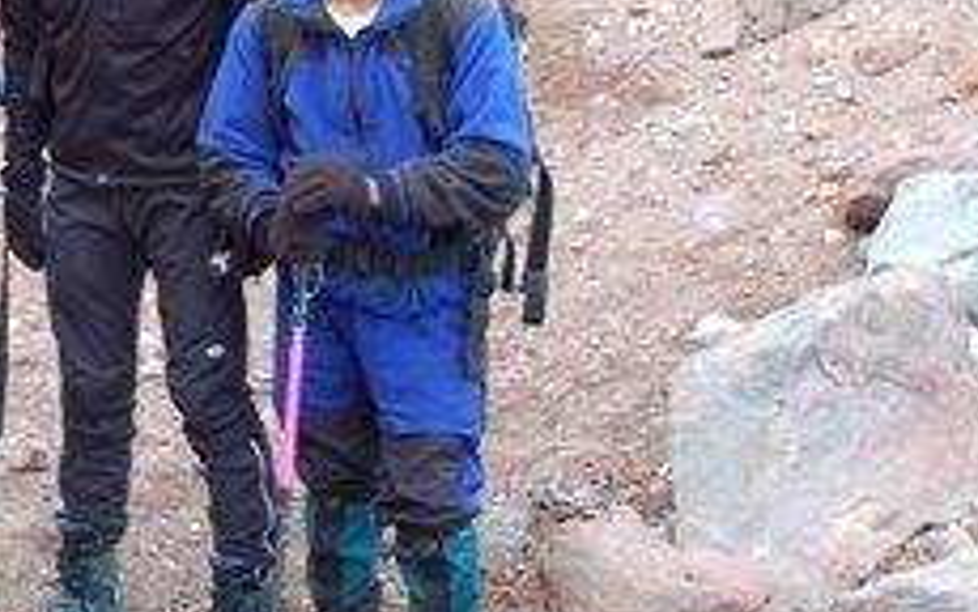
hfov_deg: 25.8
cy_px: 212
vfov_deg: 16.7
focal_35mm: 78
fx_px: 2080
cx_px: 134
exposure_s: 1/80
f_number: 9
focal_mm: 26
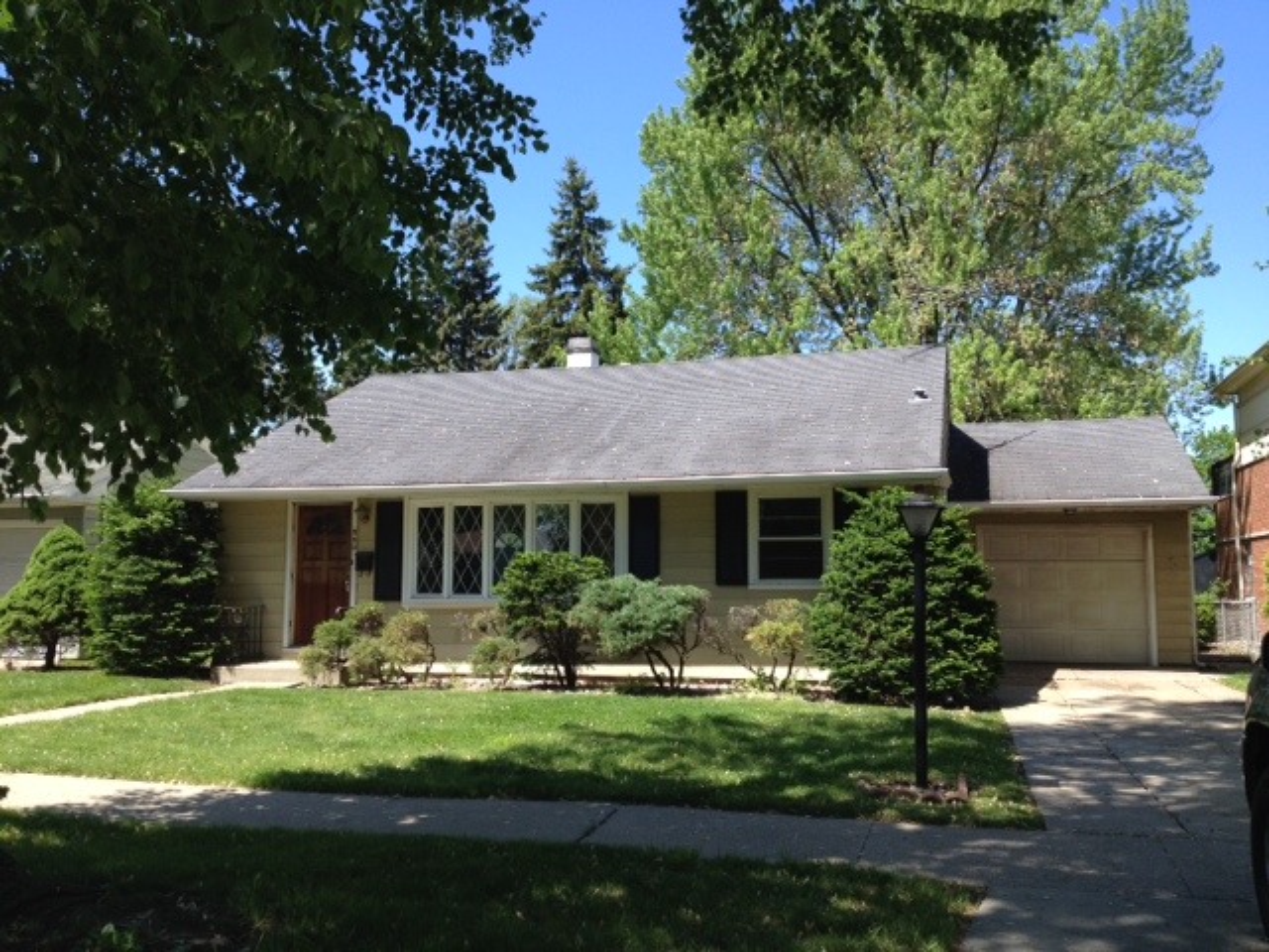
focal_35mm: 35
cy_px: 476
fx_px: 1283
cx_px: 634
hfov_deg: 52.6
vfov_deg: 40.7
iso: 50
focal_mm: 4.28
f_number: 2.4
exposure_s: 1/756
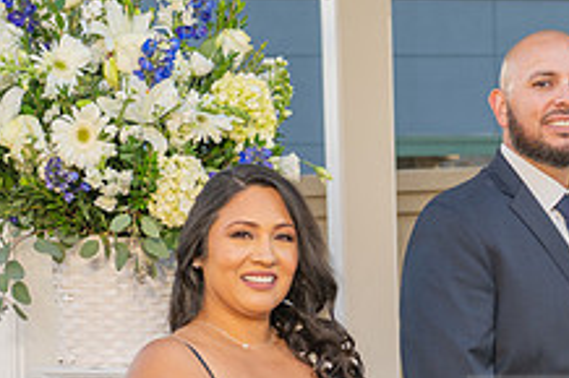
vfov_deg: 7.5
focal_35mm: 182
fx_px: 2874
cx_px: 694
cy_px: 419
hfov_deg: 11.1
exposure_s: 1/160
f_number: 5
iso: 200
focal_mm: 66
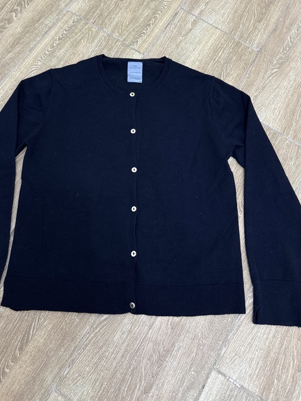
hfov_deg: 46.7
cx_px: 132
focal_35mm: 30
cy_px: 157
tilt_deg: -70.5
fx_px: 348
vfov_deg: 59.4
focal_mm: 6.76
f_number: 1.78
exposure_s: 1/50
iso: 125
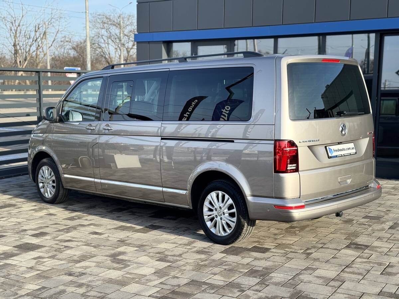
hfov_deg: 39.7
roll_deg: -1.0
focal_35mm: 48
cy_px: 150
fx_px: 553
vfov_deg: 30.3
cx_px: 200
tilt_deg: -6.1
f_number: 1.78
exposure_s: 1/1312
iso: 64
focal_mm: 6.76
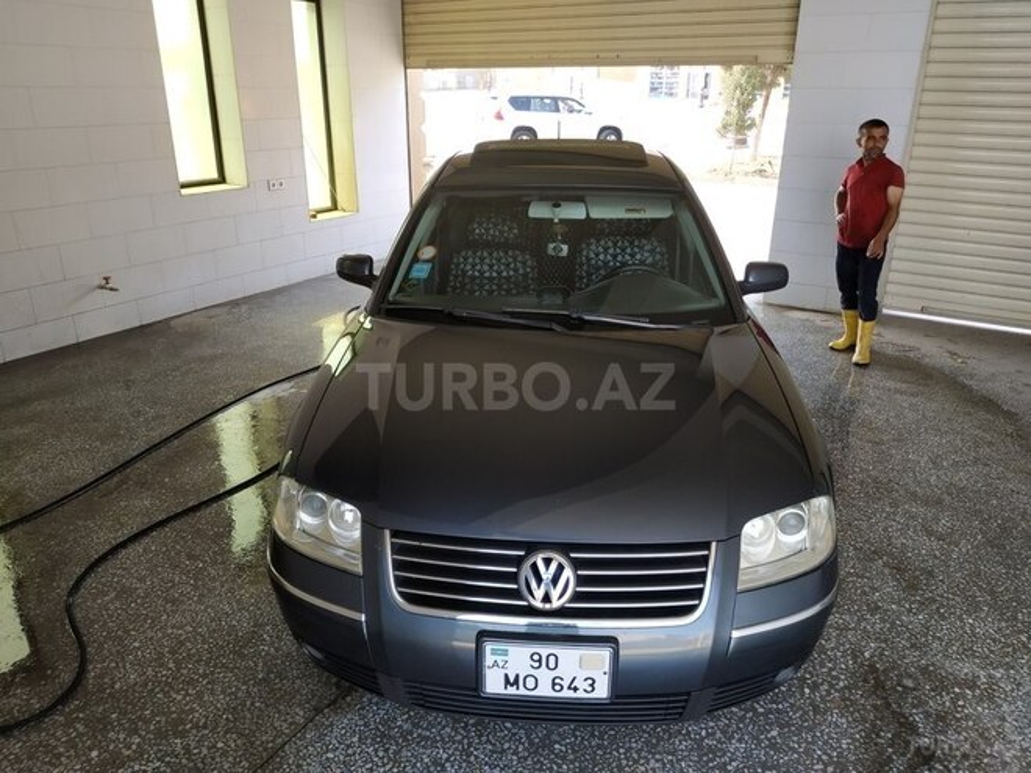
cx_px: 516
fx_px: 715
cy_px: 386
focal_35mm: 24
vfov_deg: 56.8
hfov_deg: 71.6
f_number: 1.9
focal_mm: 3.94
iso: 250
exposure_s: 1/222
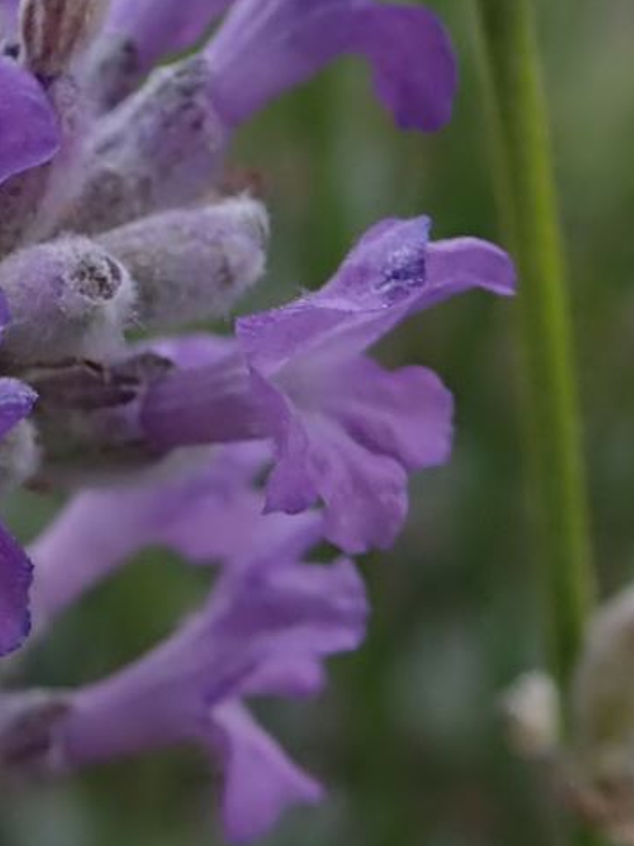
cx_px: 50
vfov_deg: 15.6
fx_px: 3077
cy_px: 210
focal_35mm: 126
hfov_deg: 11.7
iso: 100
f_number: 3.2
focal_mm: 5.5
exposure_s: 1/250
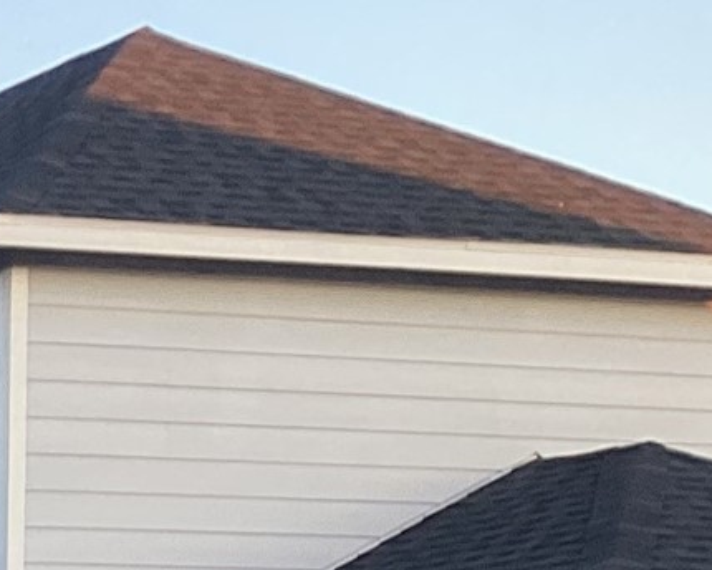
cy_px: 1047
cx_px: -952
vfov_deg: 10.1
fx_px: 3034
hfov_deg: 11.3
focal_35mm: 144
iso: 32
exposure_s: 1/120
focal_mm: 3.3
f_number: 2.4
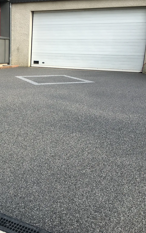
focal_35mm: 42
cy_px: 115
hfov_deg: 29.6
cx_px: 22
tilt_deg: -12.2
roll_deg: -2.2
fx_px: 267
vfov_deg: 47.2
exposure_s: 1/864
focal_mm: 4.15
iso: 25
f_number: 2.2
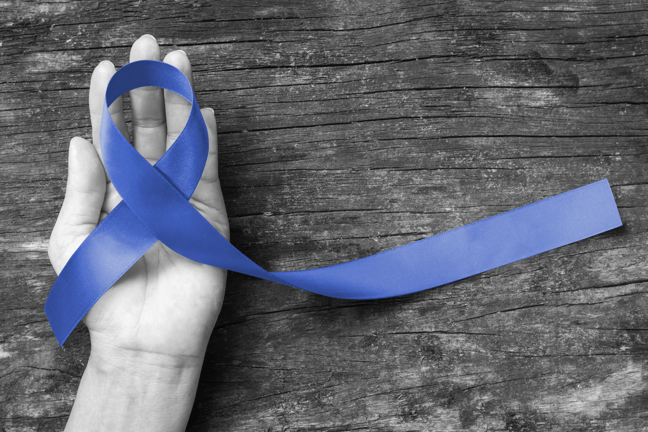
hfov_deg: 27.0
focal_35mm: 75
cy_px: 216
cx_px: 324
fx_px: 1350
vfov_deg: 18.2
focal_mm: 50
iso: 100
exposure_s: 1/15
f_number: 11
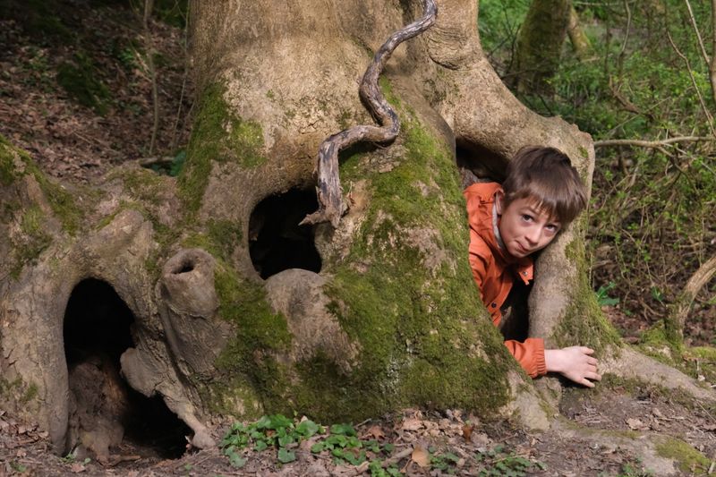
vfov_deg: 21.2
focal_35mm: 64
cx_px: 358
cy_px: 238
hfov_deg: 31.4
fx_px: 1273
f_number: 6.4
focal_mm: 42.9
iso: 10000
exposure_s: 1/7000
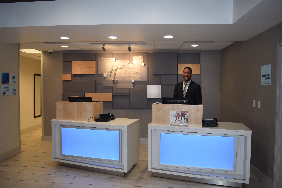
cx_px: 141
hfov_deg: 67.4
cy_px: 94
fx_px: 211
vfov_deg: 47.9
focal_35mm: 27
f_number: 4
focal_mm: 18
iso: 400
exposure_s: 1/125
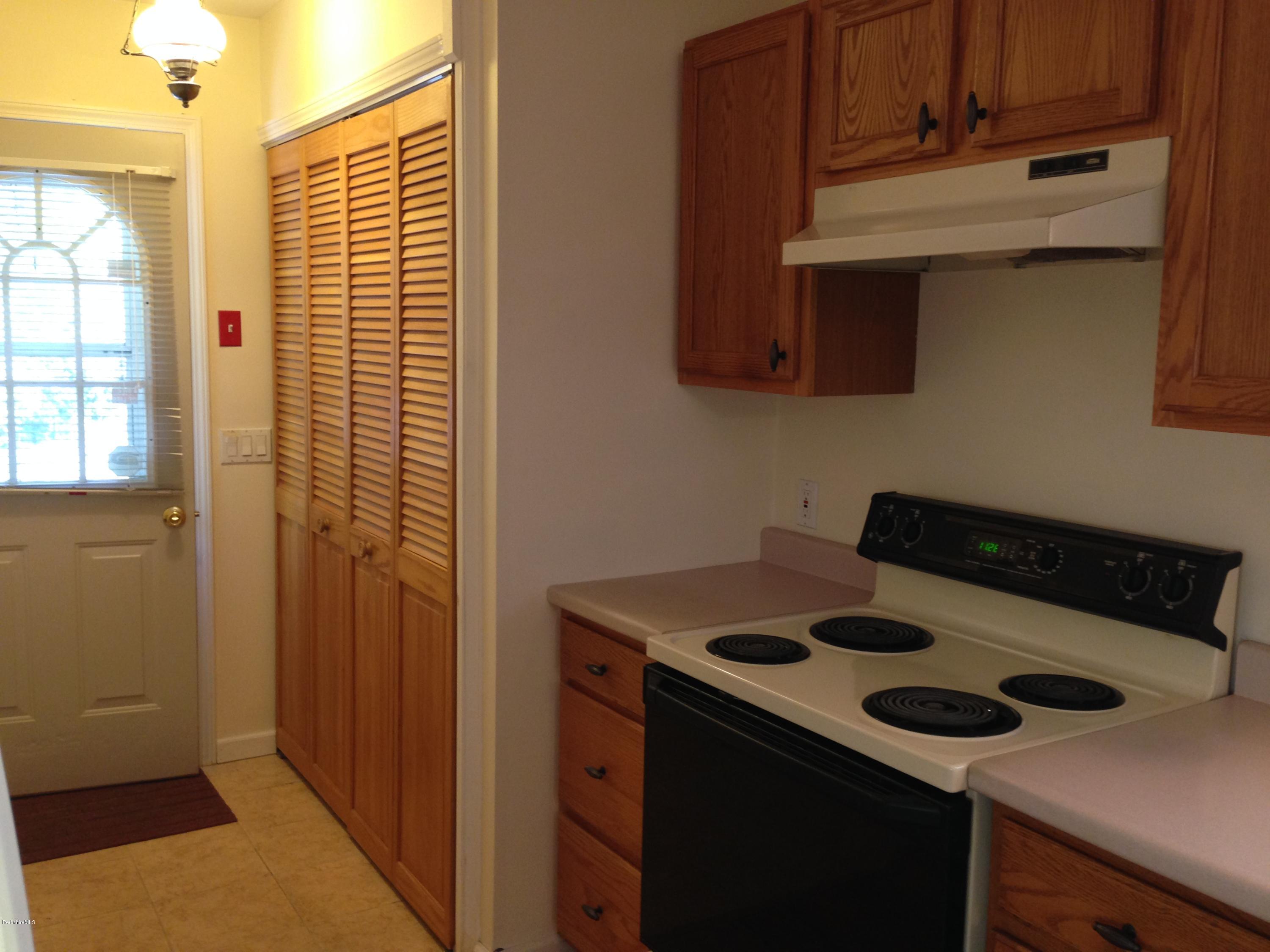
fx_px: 1211
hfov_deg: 55.4
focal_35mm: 33
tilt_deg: -6.6
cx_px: 635
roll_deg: +0.4
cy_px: 476
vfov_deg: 42.9
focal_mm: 4.12
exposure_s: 1/20
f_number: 2.4
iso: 100
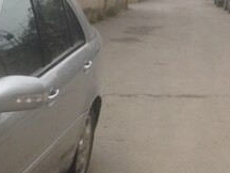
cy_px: 230
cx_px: -16
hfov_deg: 18.8
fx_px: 671
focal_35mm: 101
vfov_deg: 14.0
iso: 50
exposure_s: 1/775
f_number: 2.4
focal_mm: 4.12
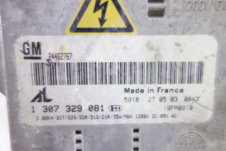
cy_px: 76
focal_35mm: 28
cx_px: 113
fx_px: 176
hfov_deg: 65.5
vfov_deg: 46.4
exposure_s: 1/60
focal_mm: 10.4
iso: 125
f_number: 1.8
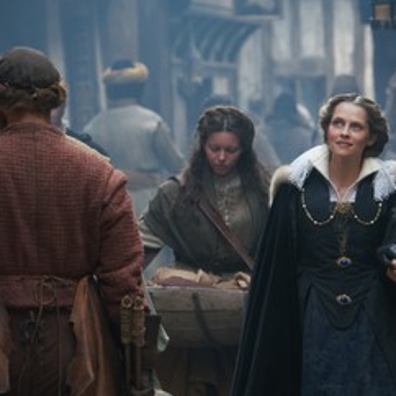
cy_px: 297
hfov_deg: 5.4
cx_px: 378
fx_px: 4168
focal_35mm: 322
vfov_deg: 5.4
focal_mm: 148
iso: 1000
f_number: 5.6
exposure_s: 1/250
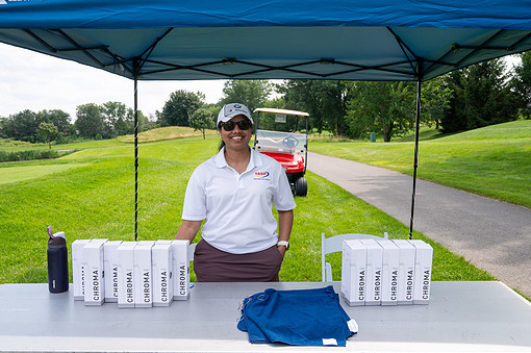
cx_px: 269
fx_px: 501
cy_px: 188
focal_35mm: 34
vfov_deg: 38.8
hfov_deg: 55.8
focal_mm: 29
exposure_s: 1/500
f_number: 6.3
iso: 250
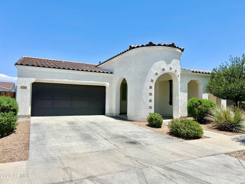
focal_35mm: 26
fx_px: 184
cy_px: 92
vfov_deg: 53.1
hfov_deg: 67.3
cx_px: 122
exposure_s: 1/6579
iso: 50
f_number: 1.5
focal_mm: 5.7
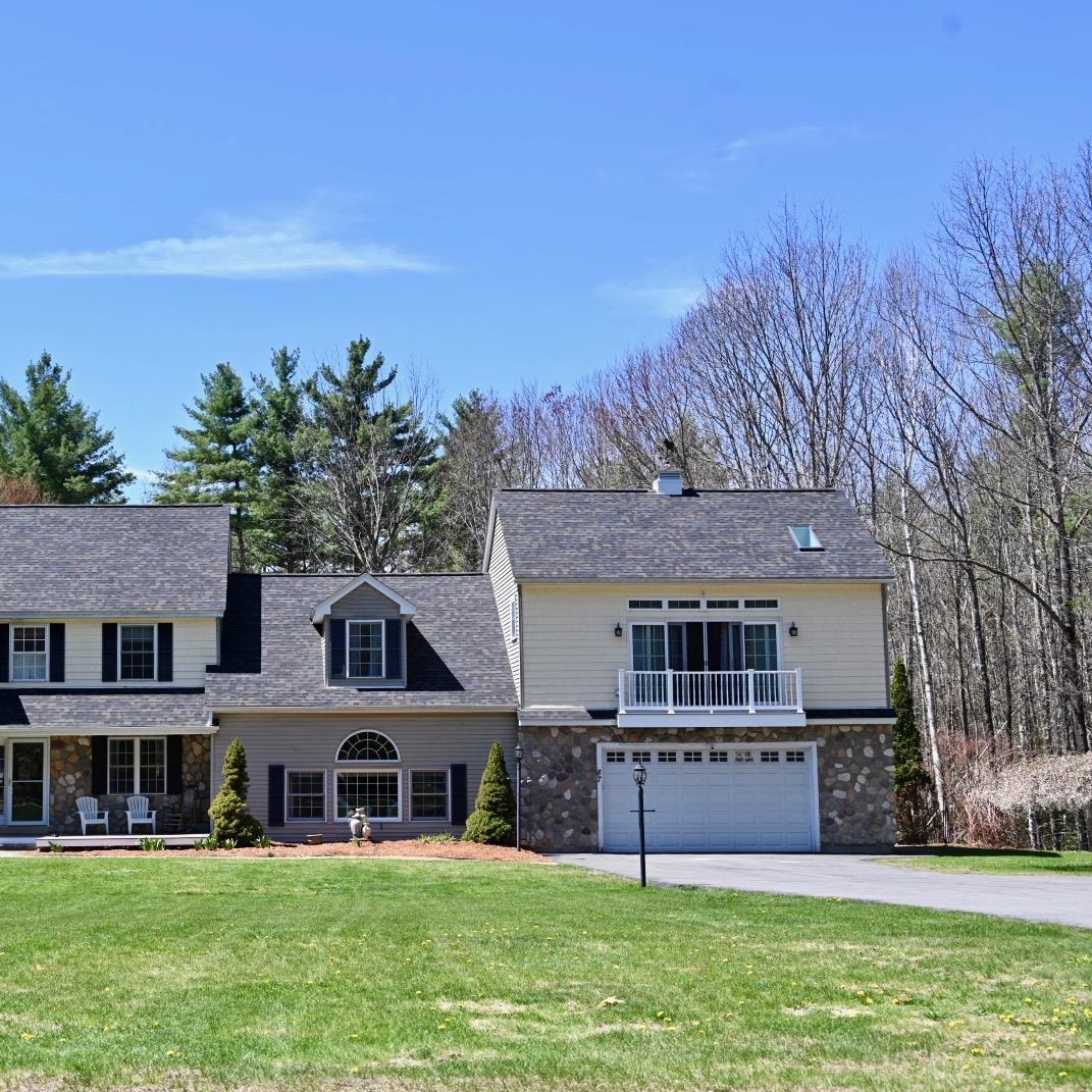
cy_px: 547
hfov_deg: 31.3
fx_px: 1927
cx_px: 345
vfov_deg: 31.6
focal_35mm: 54
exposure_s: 1/320
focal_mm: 42
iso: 100
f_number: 6.3
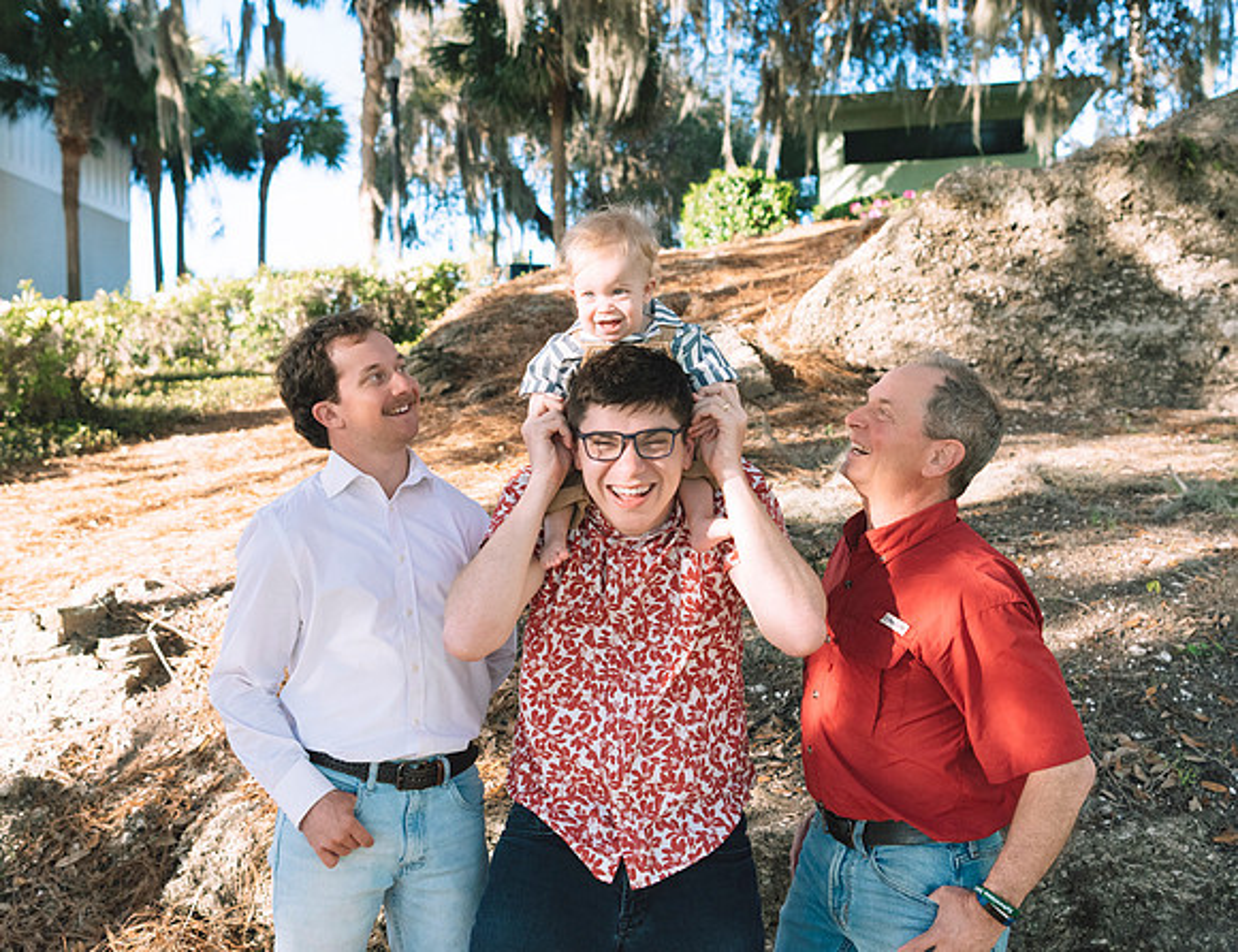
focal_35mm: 41
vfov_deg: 35.8
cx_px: 577
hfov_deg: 45.6
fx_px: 1471
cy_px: 400
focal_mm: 32
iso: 1250
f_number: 3.5
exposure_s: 1/2500
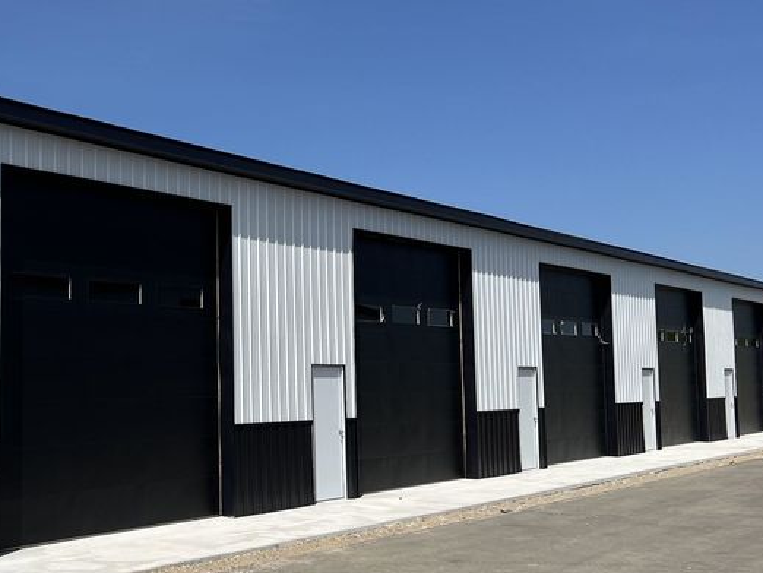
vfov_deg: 28.6
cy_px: 269
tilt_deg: +5.2
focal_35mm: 51
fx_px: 1125
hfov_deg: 36.0
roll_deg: +0.5
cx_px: 130
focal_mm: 5.7
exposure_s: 1/8696
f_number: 1.5
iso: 50
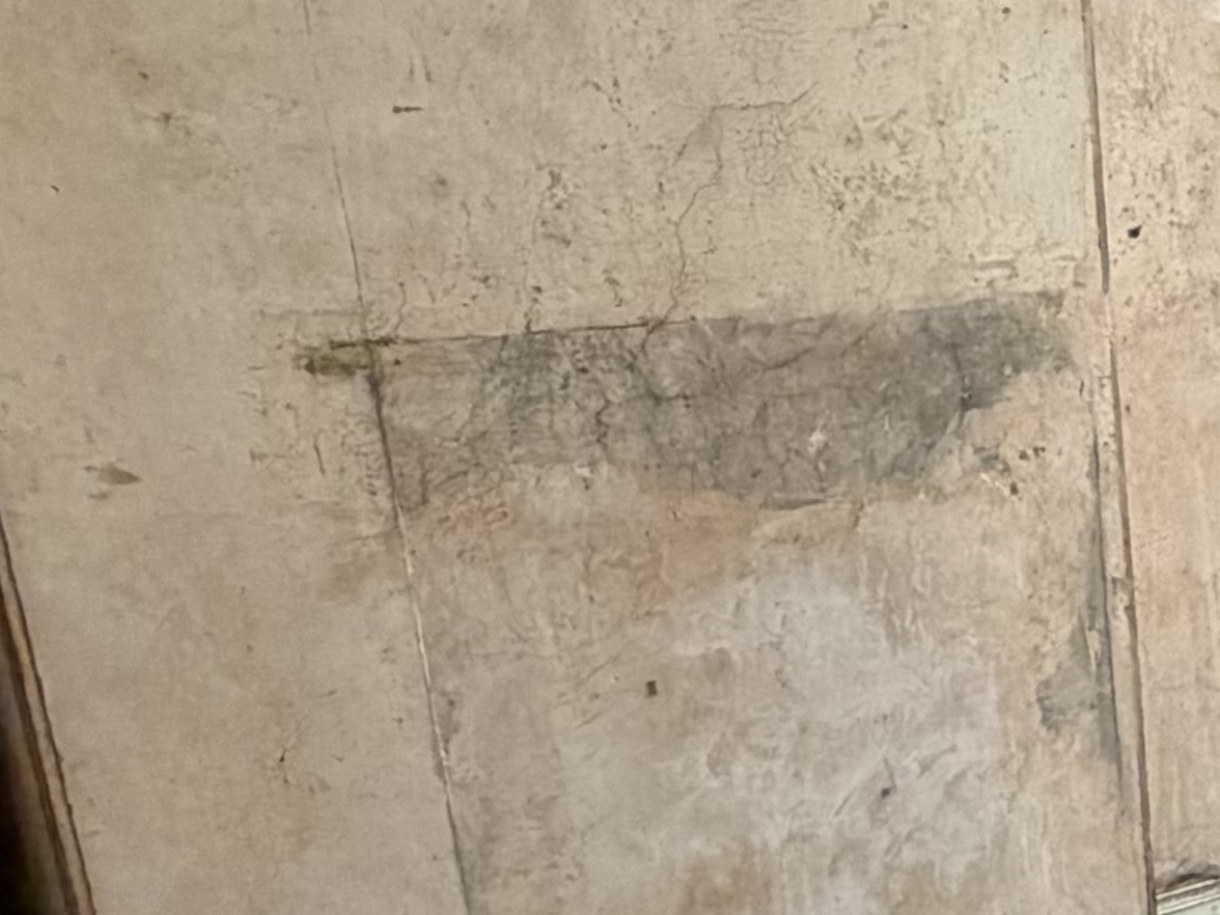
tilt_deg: -18.2
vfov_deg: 21.0
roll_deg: -0.4
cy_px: 864
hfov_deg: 23.7
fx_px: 2397
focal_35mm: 68
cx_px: 1747
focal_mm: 2.22
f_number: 2.2
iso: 320
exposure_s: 1/121
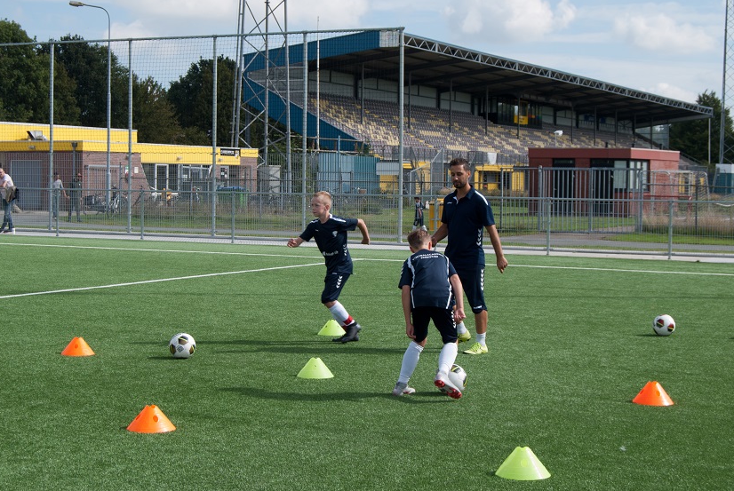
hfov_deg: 29.2
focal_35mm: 69
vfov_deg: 19.8
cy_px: 210
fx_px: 1409
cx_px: 348
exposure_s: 1/250
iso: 100
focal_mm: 38
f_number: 8
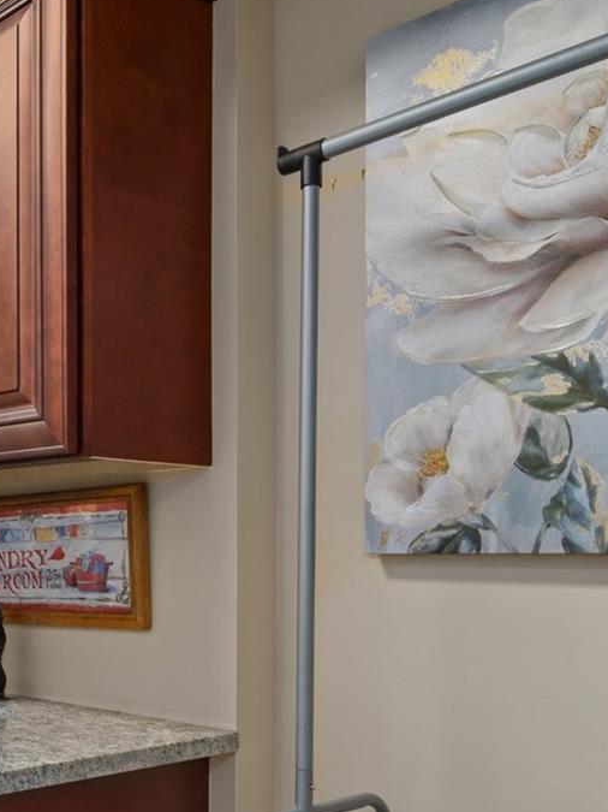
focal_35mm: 41
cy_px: 546
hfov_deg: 30.6
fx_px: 960
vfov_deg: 45.0
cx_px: -94
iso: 320
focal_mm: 18
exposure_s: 1/1.25
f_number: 8
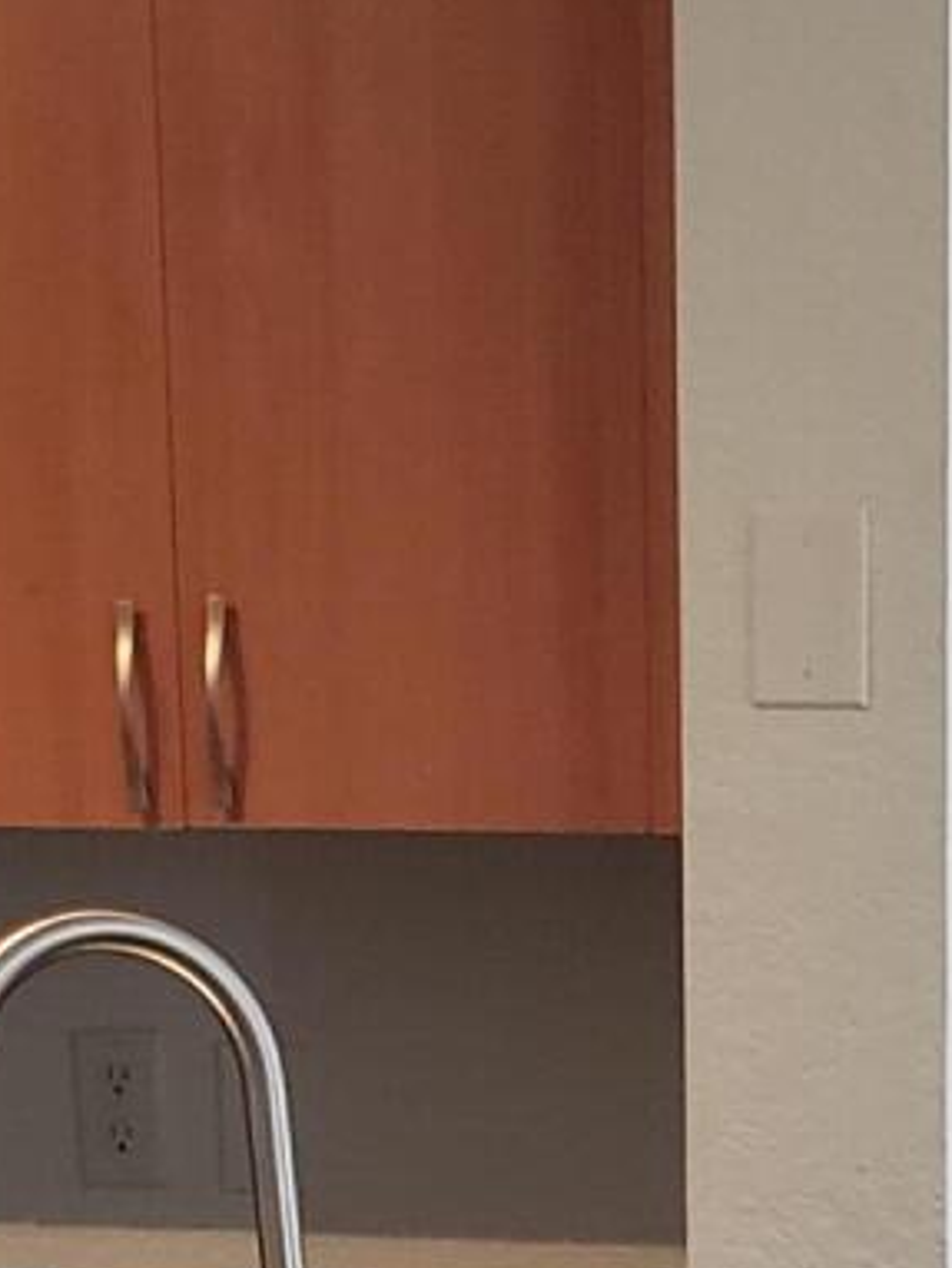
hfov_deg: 10.8
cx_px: 902
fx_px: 4981
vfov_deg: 12.9
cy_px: 2380
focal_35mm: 136
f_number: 2.4
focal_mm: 4.3
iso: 250
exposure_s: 1/60
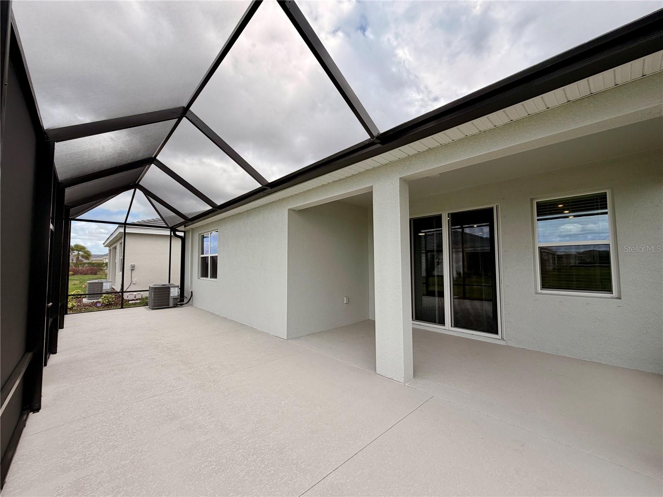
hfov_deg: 102.1
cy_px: 248
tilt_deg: +3.2
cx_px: 332
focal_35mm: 14
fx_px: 268
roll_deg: +0.7
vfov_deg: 85.7
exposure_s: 1/751
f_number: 2.2
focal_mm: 2.22
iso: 40
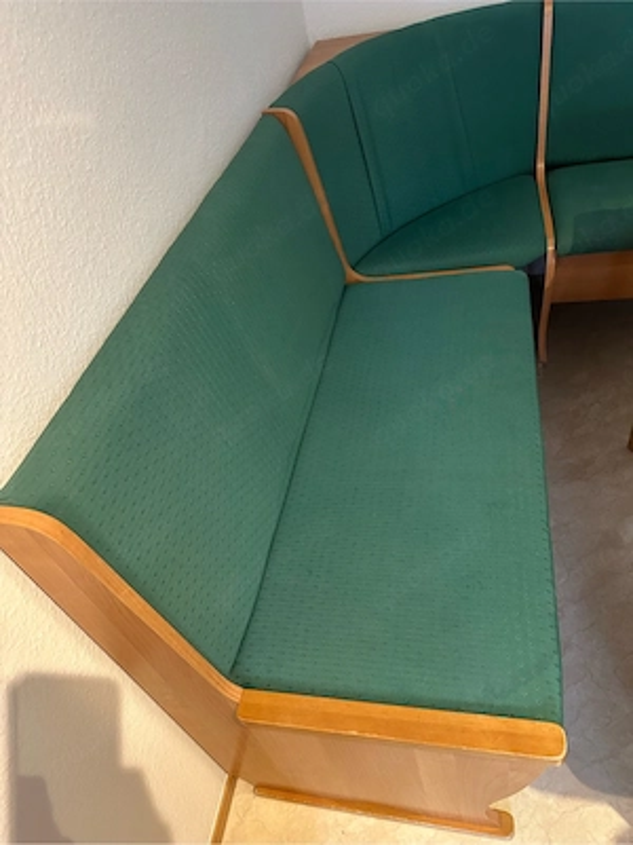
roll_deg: +16.2
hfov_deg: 56.8
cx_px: 316
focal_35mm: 24
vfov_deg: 71.6
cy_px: 422
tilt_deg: -43.3
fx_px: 585
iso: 500
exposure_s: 1/50
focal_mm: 6.86
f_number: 1.78
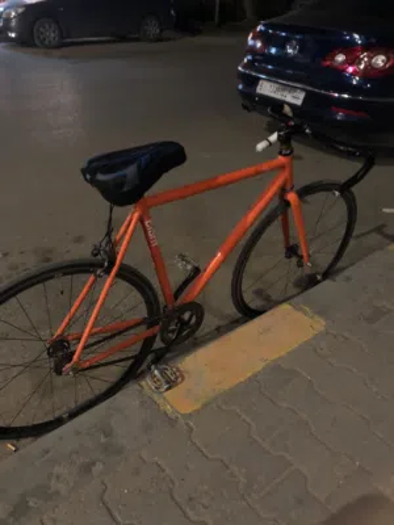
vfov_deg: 63.4
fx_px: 425
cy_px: 262
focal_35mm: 28
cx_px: 197
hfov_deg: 49.7
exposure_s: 1/4
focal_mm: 4
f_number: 1.8
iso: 80
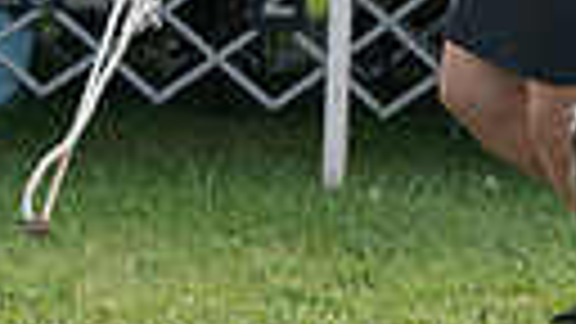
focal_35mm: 388
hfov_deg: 5.5
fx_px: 5926
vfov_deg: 3.1
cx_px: 670
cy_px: -207
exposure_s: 1/2000
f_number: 3.5
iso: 400
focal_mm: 82
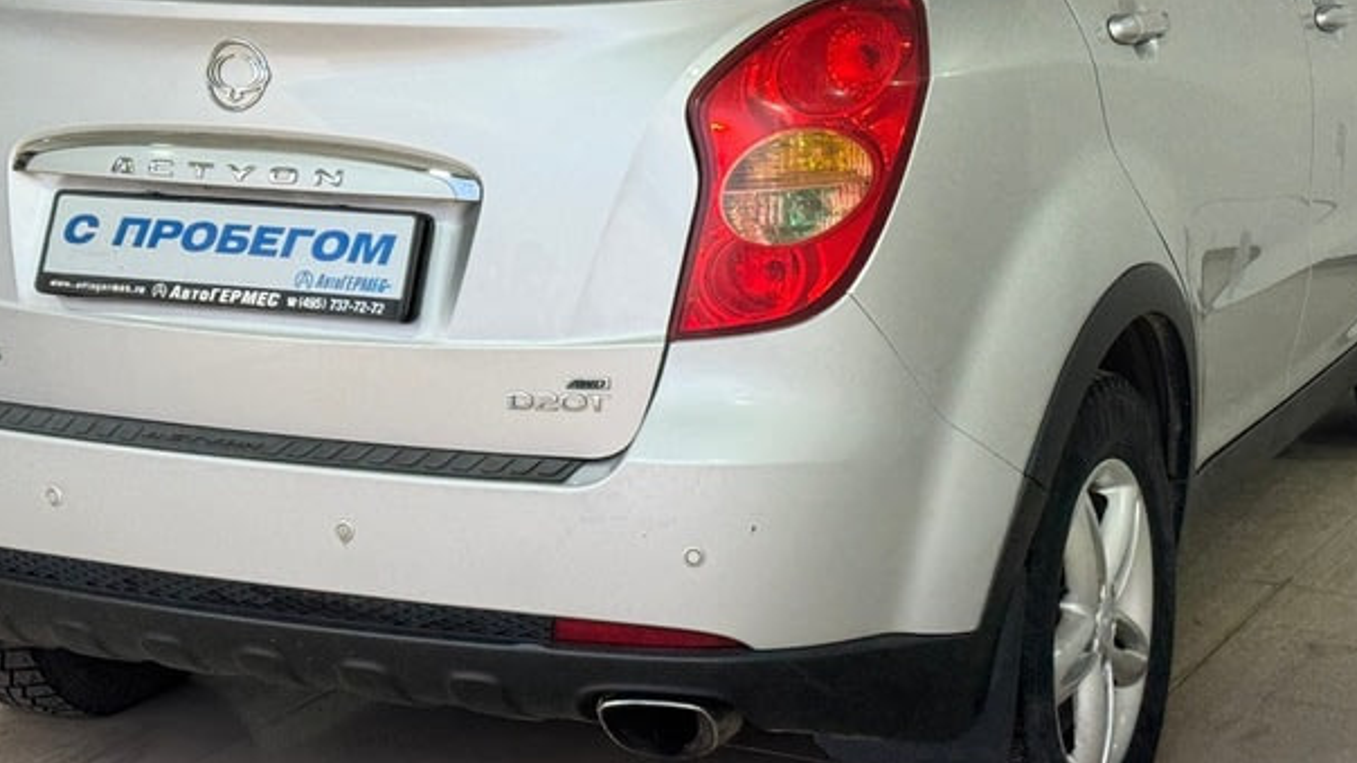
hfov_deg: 27.2
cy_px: 210
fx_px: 2806
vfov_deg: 15.4
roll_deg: -2.1
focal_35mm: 78
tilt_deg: -11.2
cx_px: 668
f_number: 1.78
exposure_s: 1/774
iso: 64
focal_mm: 6.76
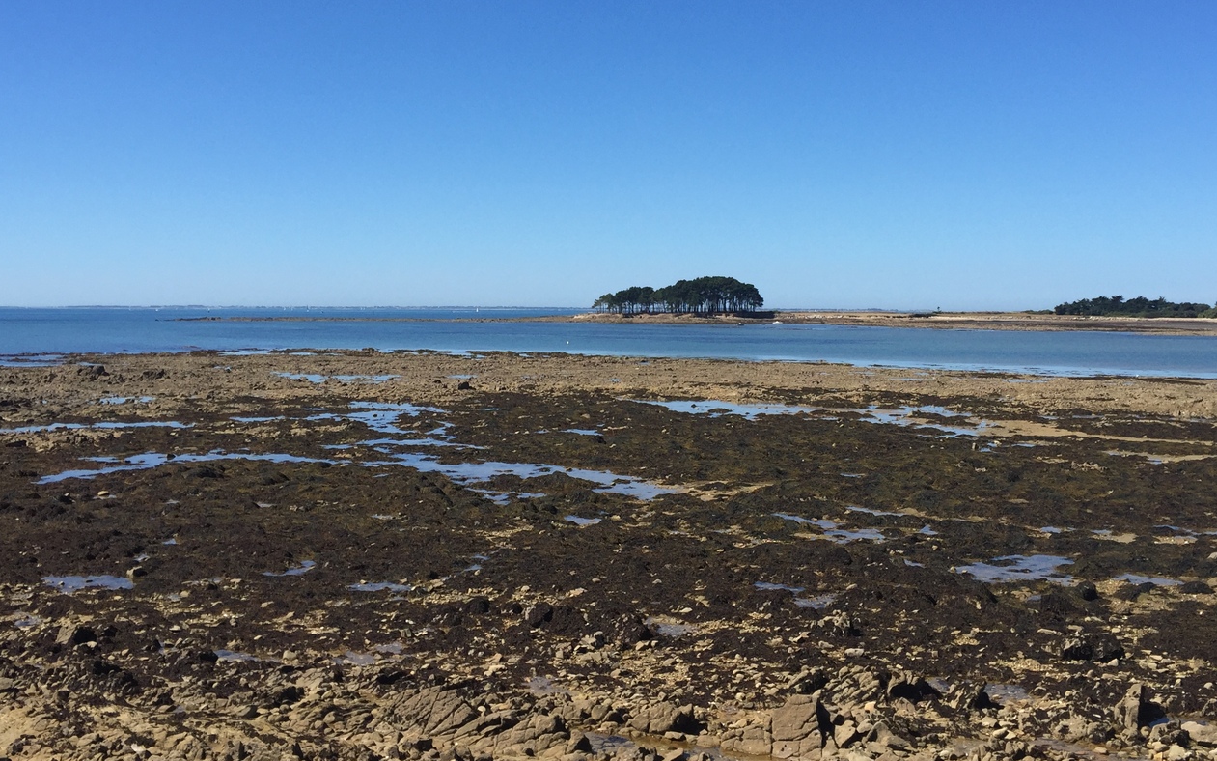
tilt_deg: +2.9
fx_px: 1293
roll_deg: -0.6
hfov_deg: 50.3
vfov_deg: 32.5
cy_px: 263
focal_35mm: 39
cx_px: 672
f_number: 2.2
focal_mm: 4.15
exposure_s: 1/2198
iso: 32
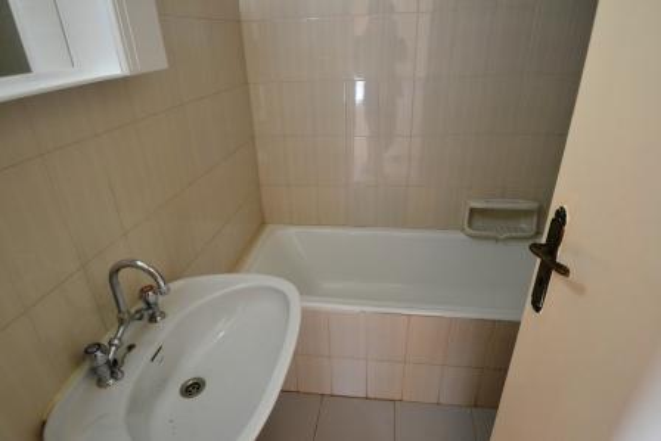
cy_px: 220
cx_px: 330
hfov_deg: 85.4
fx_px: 358
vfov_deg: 63.3
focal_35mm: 20
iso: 900
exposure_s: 1/60
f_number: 3.8
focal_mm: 13
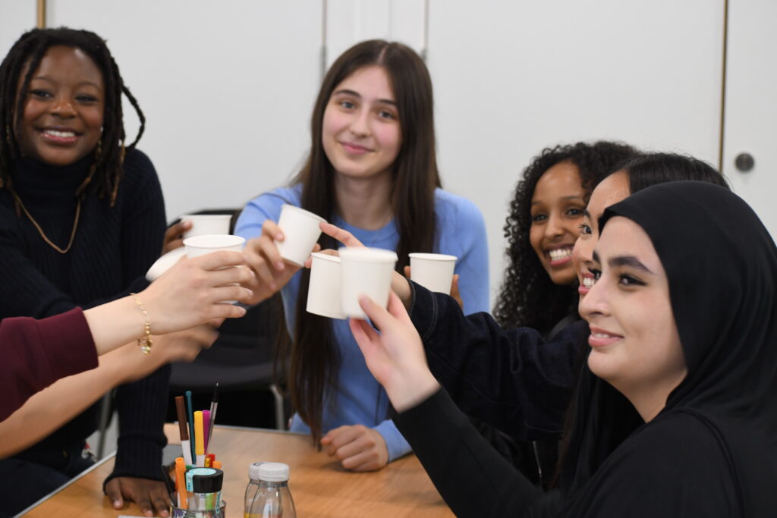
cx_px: 388
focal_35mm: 105
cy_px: 259
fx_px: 2266
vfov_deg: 13.0
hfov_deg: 19.5
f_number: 5
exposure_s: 1/30
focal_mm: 70
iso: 1000
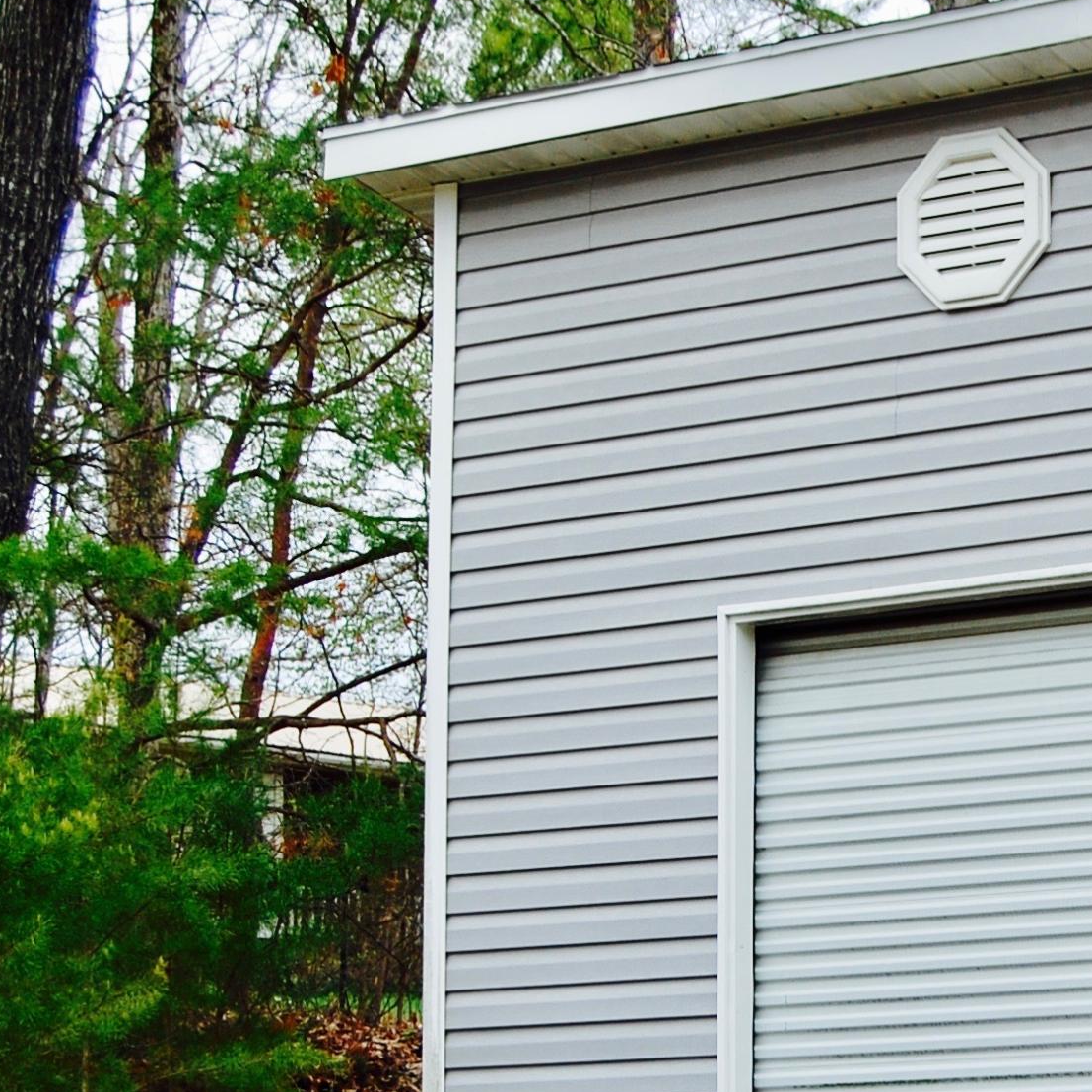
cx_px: 1061
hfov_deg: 13.2
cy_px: 857
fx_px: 4675
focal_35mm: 131
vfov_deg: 13.3
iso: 200
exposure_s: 1/160
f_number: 6.3
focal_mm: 38
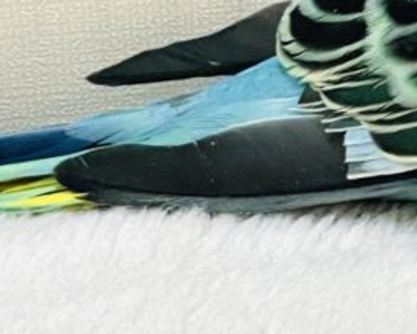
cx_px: 465
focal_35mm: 226
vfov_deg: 6.8
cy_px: -88
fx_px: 2789
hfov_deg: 8.5
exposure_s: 1/99
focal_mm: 6
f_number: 2
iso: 125
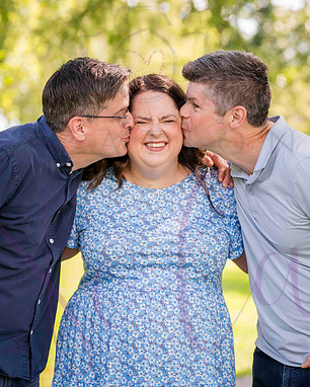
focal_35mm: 131
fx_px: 1501
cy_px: 192
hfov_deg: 11.8
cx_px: 149
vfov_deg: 14.7
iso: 400
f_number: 4
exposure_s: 1/320
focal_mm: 92
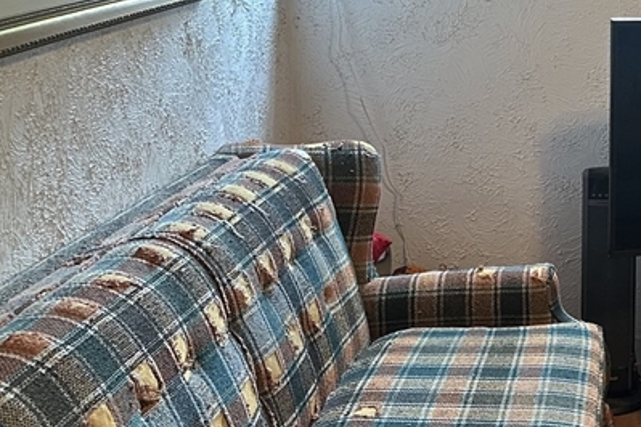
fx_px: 1139
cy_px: 169
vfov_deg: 21.2
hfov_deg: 27.1
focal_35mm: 64
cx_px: 803
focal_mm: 6.86
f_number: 1.78
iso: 400
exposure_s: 1/60
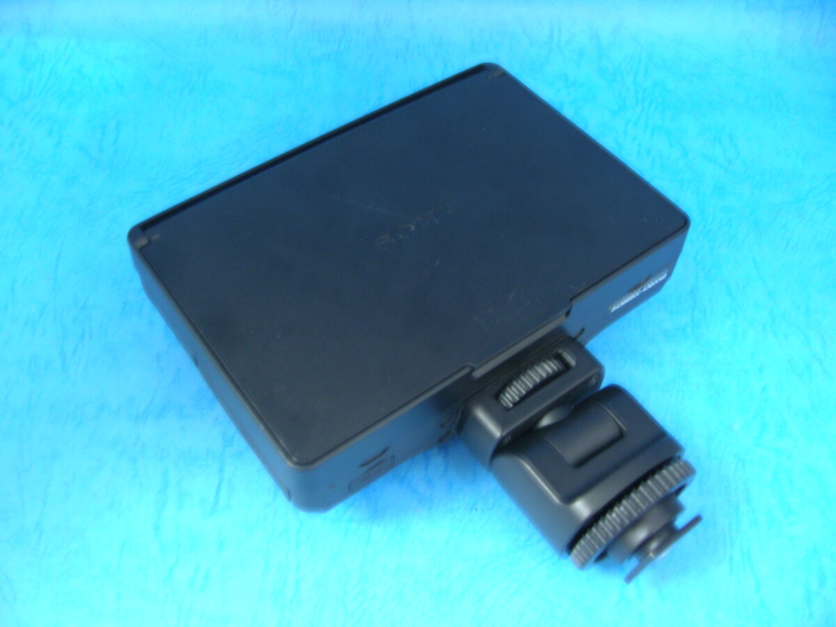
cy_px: 314
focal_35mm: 34
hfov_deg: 54.0
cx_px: 418
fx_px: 821
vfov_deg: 41.8
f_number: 2.9
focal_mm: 5.7
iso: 81
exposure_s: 1/3.9
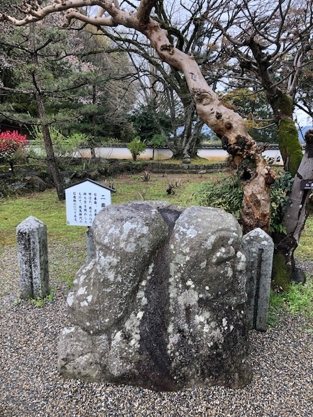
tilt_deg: -10.8
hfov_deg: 49.7
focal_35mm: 28
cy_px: 208
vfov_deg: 63.4
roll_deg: +1.7
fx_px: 338
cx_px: 156
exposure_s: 1/126
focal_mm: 3.99
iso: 20
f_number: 1.8
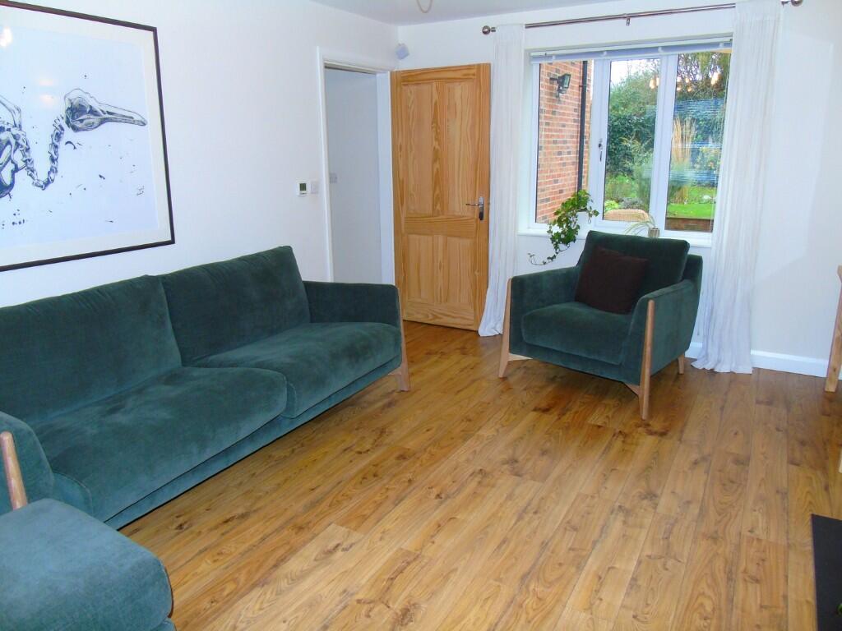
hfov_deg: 69.4
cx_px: 421
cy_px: 316
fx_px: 608
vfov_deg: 54.9
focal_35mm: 25
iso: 250
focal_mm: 4.4
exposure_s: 1/30
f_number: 3.4
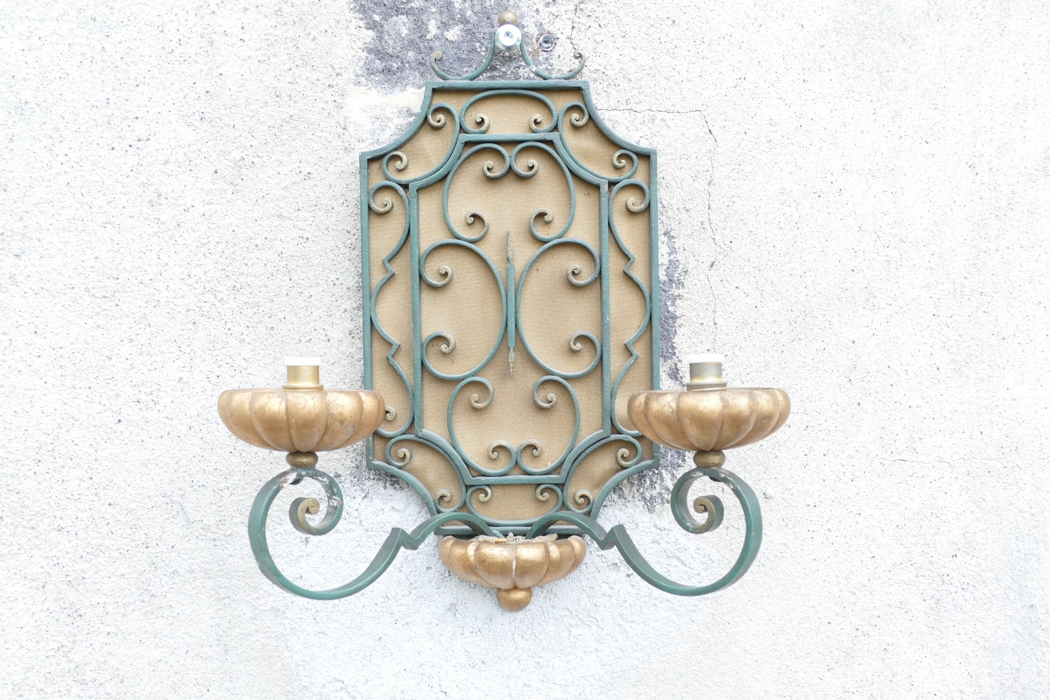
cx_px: 525
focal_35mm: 45
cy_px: 350
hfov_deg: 43.6
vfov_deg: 29.9
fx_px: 1312
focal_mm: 16.49
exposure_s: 1/80
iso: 125
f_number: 3.2
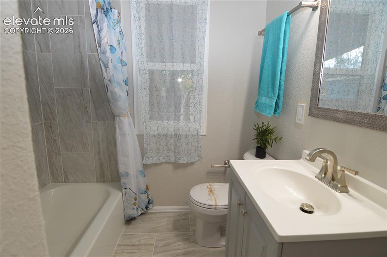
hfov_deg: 92.5
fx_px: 185
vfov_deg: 69.5
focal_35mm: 17
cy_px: 128
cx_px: 194
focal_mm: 11.5
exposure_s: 1/80
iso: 400
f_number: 4.5
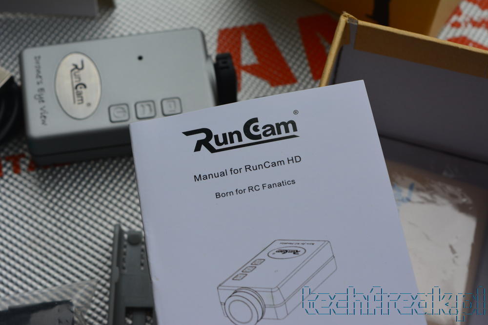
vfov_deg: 16.6
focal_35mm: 82
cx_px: 244
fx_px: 1118
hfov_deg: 24.6
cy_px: 162
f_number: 10
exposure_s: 1/60
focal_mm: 55
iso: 280
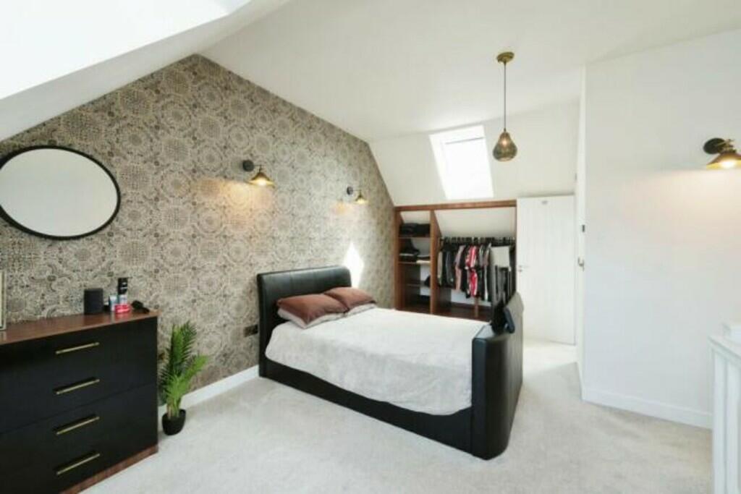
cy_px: 247
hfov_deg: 104.2
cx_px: 370
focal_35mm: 14
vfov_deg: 81.2
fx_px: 288
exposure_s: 1/30
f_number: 6.3
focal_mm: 14
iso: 320
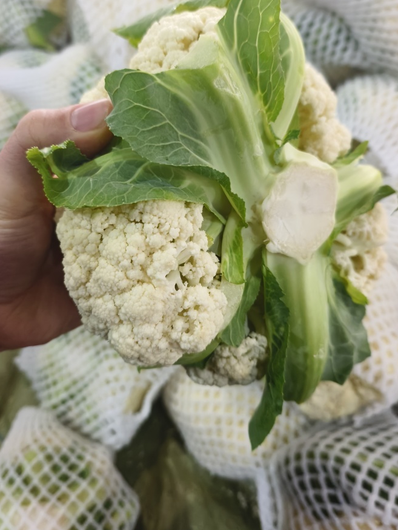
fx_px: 429
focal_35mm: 28
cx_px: 199
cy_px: 222
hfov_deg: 49.7
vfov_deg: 63.1
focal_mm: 5.5
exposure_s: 1/210
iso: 4460
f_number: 1.75
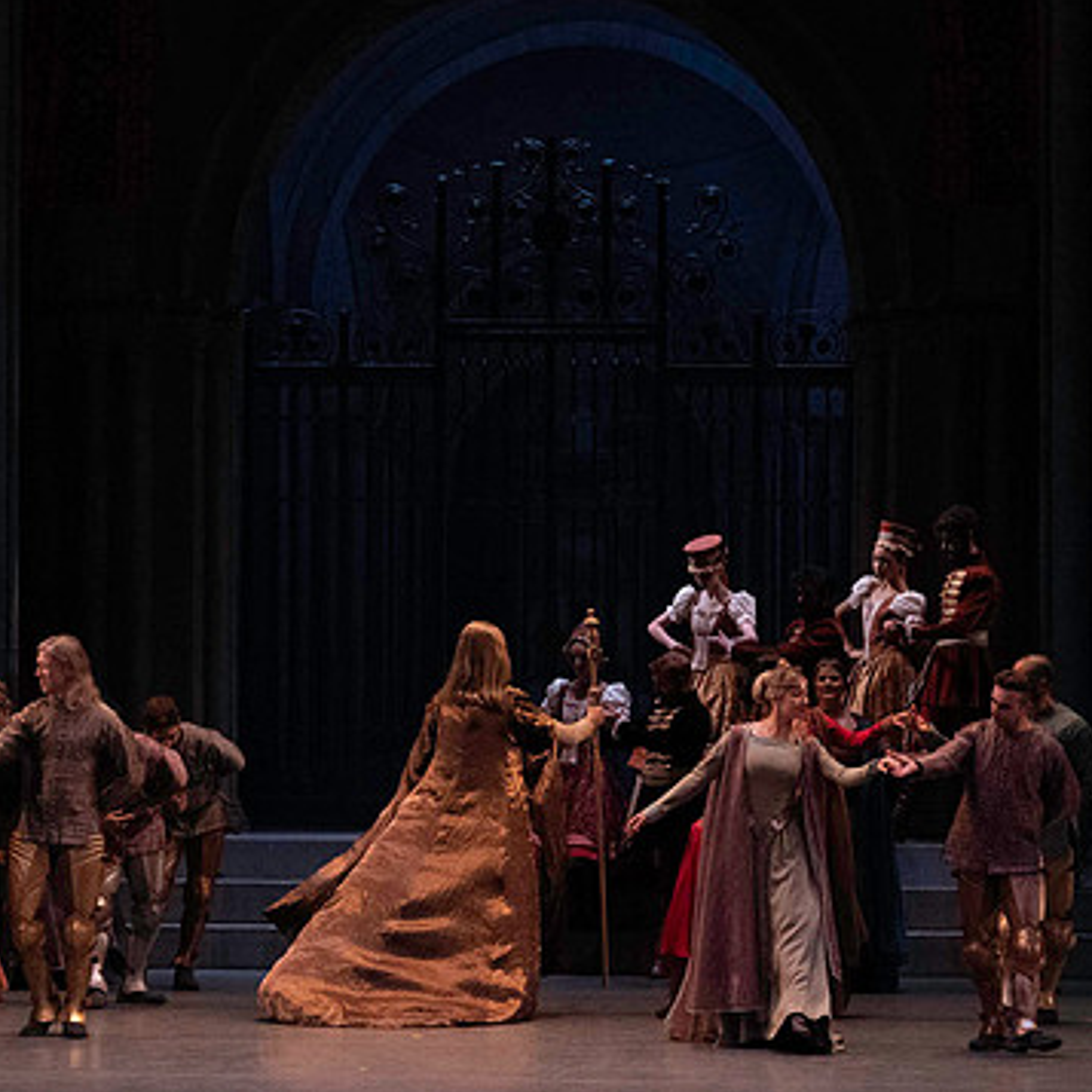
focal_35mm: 167
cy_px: 506
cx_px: 480
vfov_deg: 10.5
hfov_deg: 10.5
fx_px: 5960
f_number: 7.1
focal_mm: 121
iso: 12800
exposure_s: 1/400
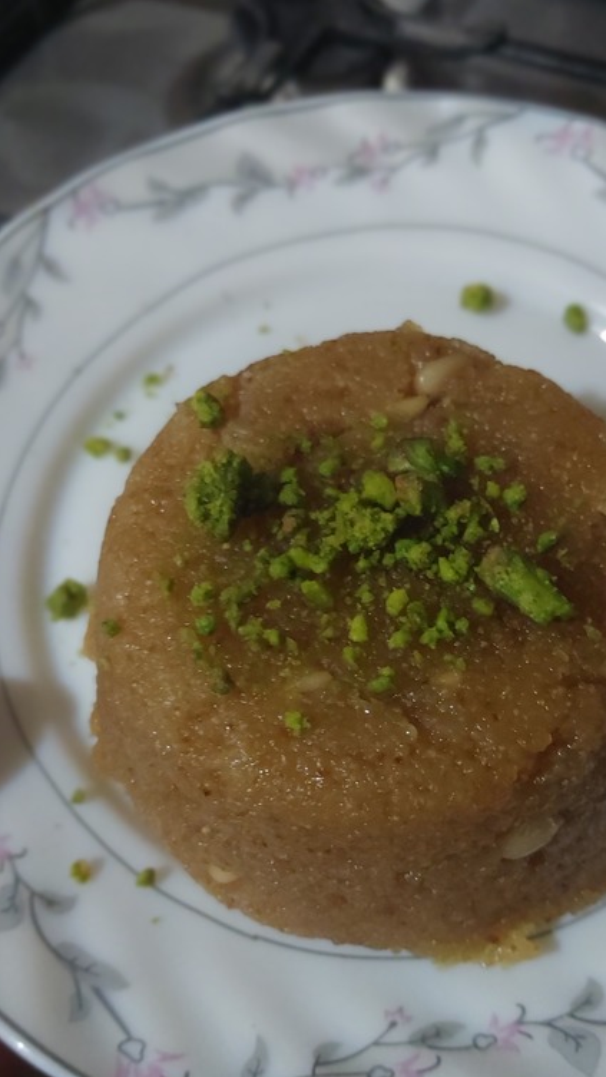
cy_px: 624
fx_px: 1143
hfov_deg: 29.7
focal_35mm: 40
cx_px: 332
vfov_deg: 50.3
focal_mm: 4.6
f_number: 1.8
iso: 400
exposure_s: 1/17
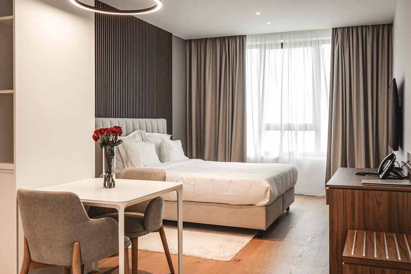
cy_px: 133
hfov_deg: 54.4
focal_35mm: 35
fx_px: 400
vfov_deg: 37.9
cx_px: 210
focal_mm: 32
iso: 160
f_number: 4
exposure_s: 1/100
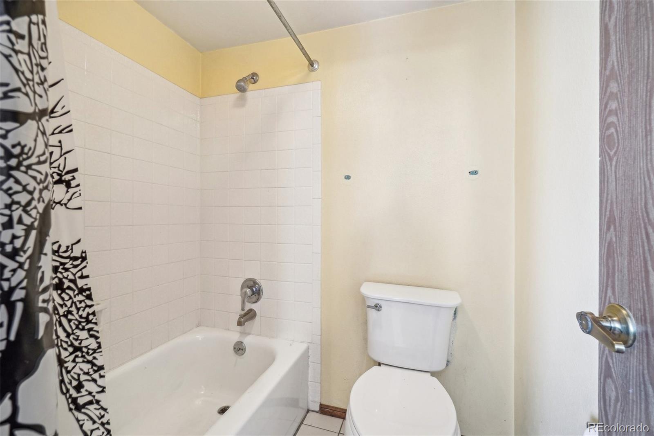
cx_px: 327
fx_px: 272
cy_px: 218
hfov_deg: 100.4
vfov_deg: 77.3
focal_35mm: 15
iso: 400
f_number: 8
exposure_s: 1/5
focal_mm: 10
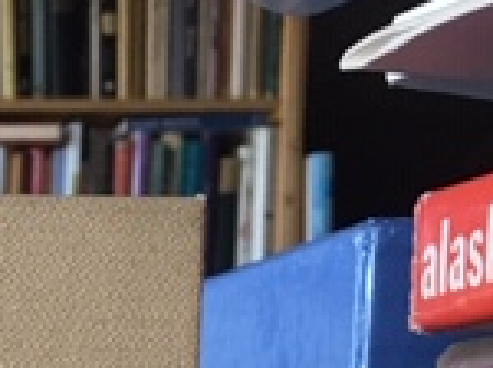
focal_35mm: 124
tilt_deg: -6.7
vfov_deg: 10.8
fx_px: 1763
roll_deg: +1.1
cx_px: -424
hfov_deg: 14.0
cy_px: 766
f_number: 2.2
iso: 40
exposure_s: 1/30
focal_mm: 4.15
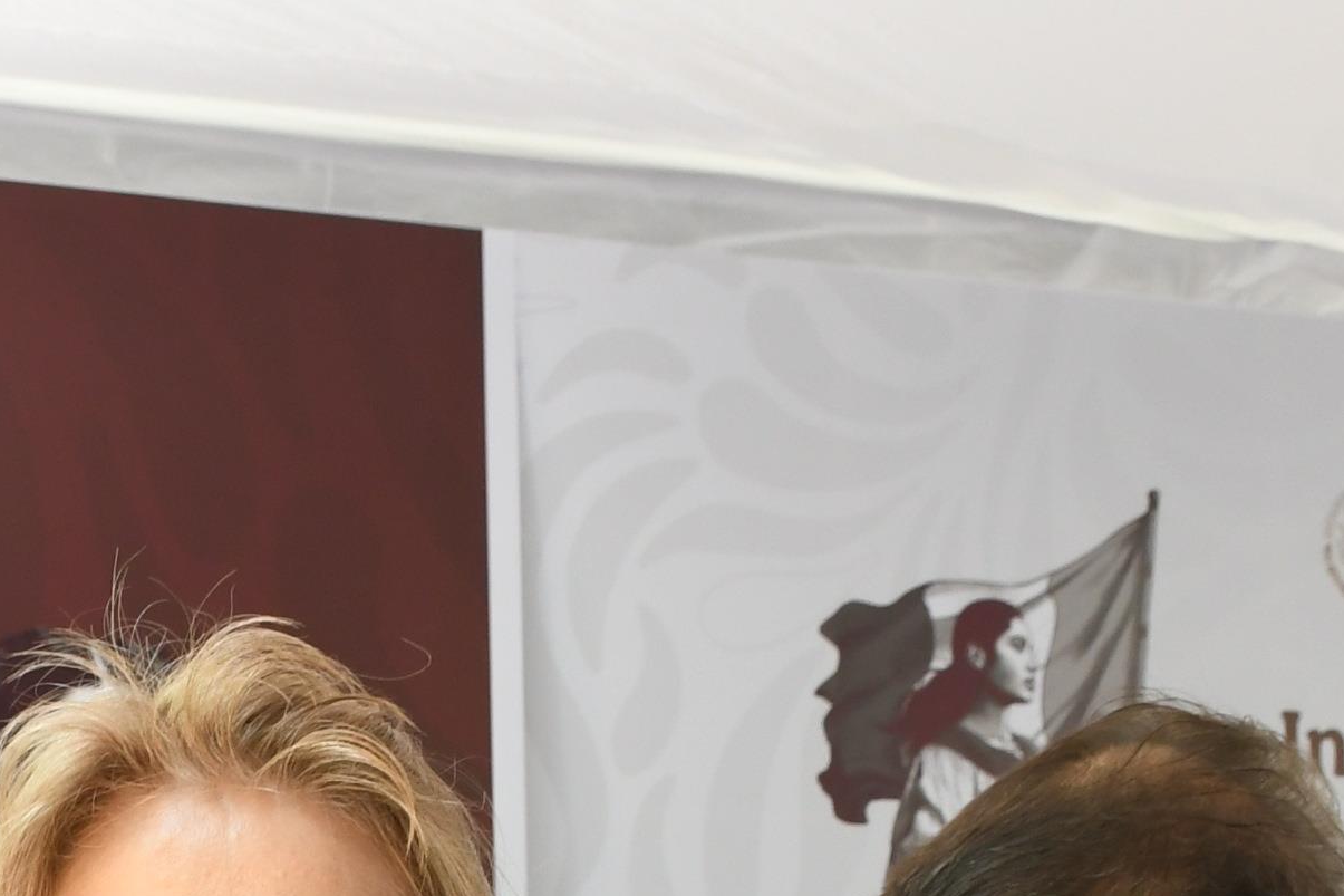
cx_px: 253
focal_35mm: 104
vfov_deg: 12.4
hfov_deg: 19.4
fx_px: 3882
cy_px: 1391
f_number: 7.1
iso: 800
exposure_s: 1/100
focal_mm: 20
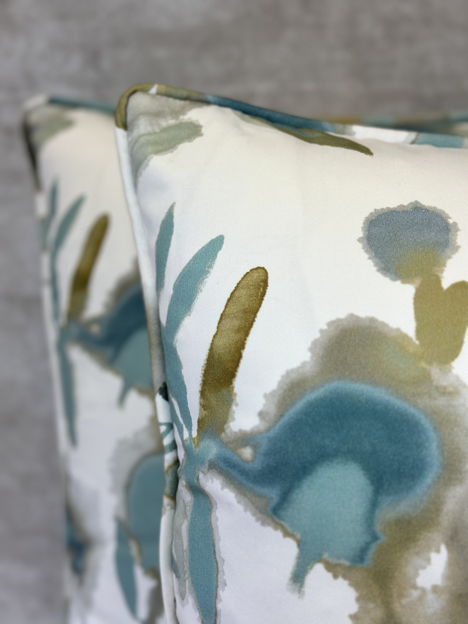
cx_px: 234
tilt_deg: -14.8
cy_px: 312
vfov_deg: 39.7
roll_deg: +1.5
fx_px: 865
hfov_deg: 30.3
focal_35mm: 48
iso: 80
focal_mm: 6.86
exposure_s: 1/441
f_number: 1.78
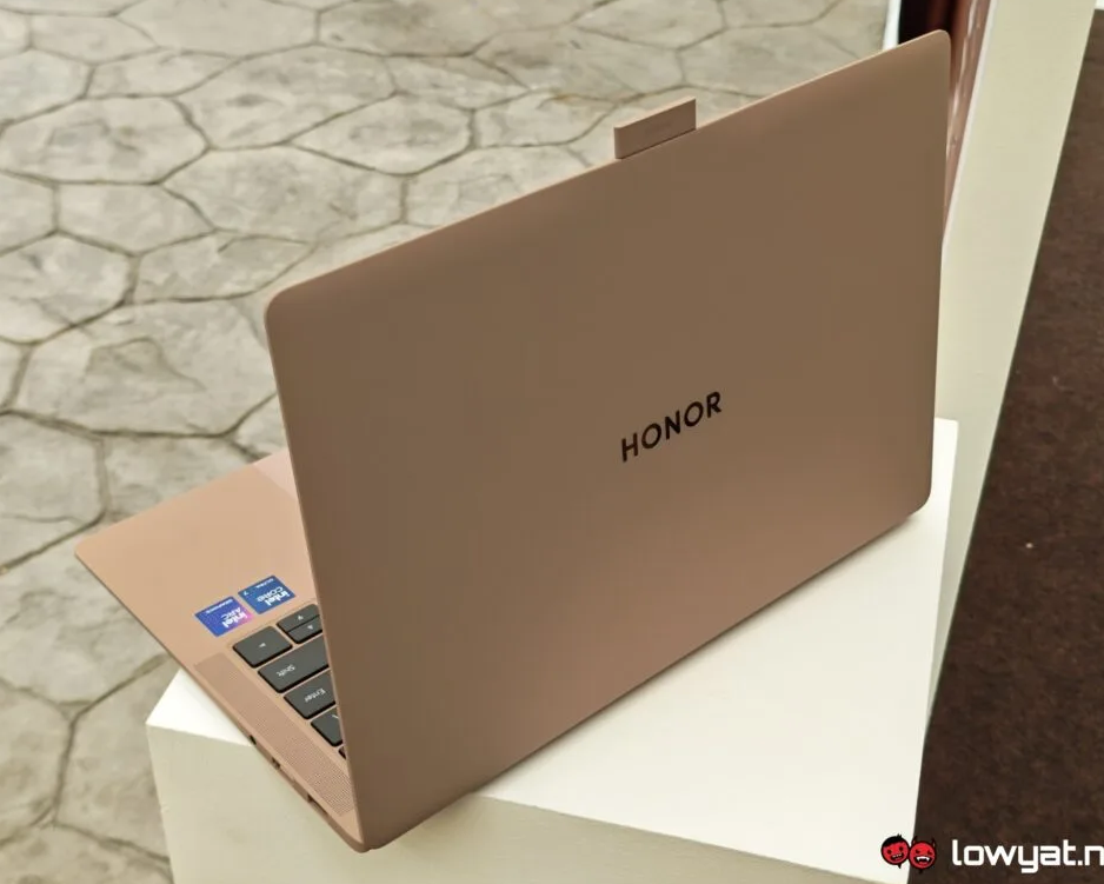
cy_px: 436
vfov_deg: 30.9
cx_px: 558
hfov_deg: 38.0
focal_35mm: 49
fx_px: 1602
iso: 50
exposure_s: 1/290
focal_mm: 5.4
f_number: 1.6
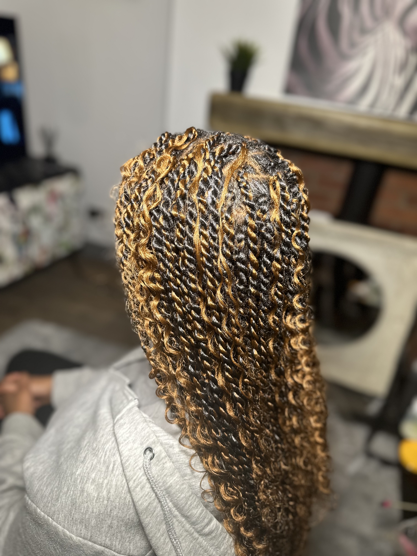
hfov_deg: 56.8
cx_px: 208
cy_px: 278
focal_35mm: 24
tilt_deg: -28.1
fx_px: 385
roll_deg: -7.2
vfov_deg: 71.6
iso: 125
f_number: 1.78
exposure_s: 1/100
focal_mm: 6.86
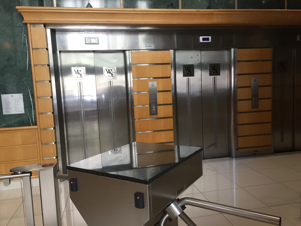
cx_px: 150
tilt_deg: -7.7
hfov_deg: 61.7
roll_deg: +2.0
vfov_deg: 48.2
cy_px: 113
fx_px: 252
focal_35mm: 29
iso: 64
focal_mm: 4.15
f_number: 2.2
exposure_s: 1/33
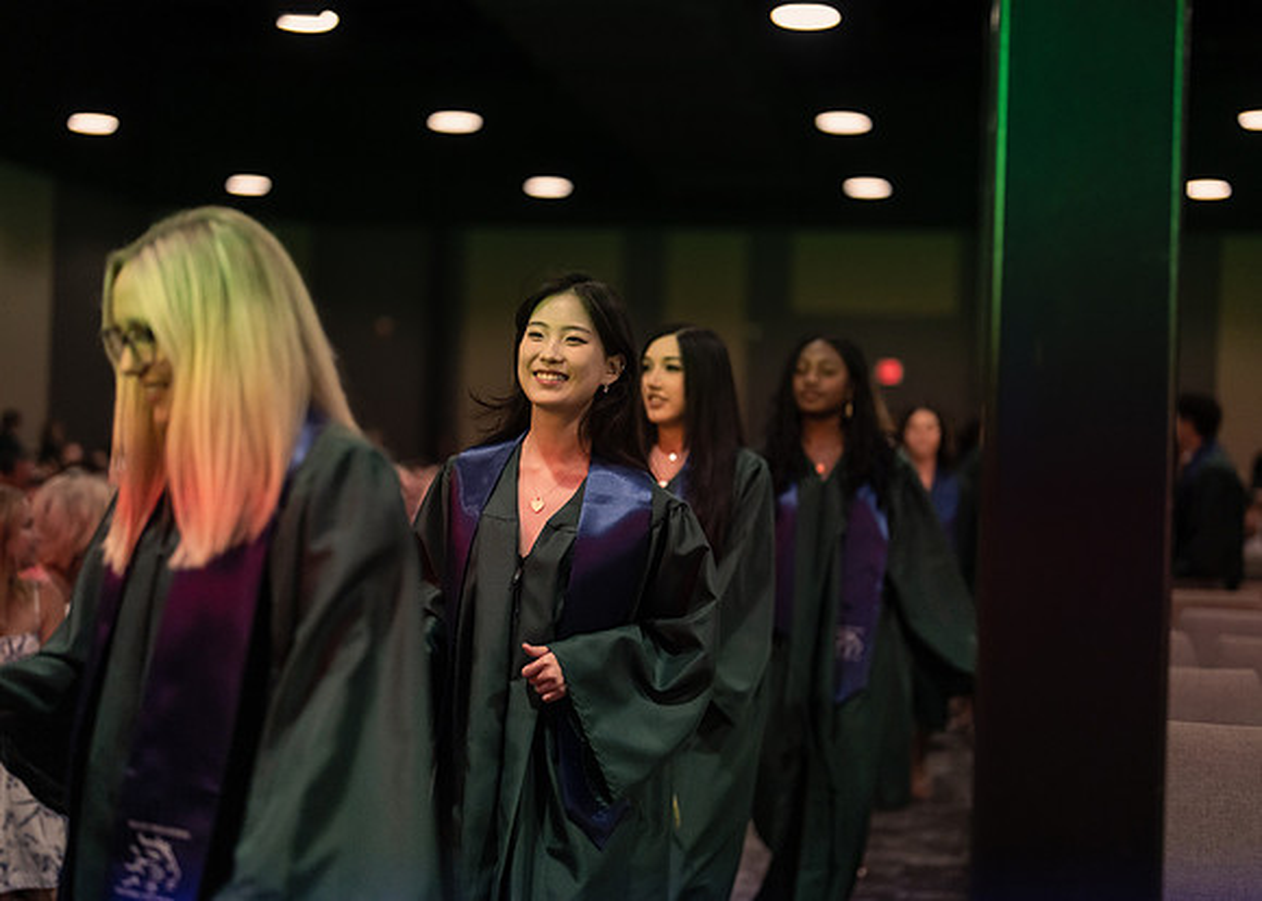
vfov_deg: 26.6
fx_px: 1903
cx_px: 631
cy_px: 450
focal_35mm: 53
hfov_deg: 36.7
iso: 1250
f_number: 1.2
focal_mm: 50
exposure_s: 1/500
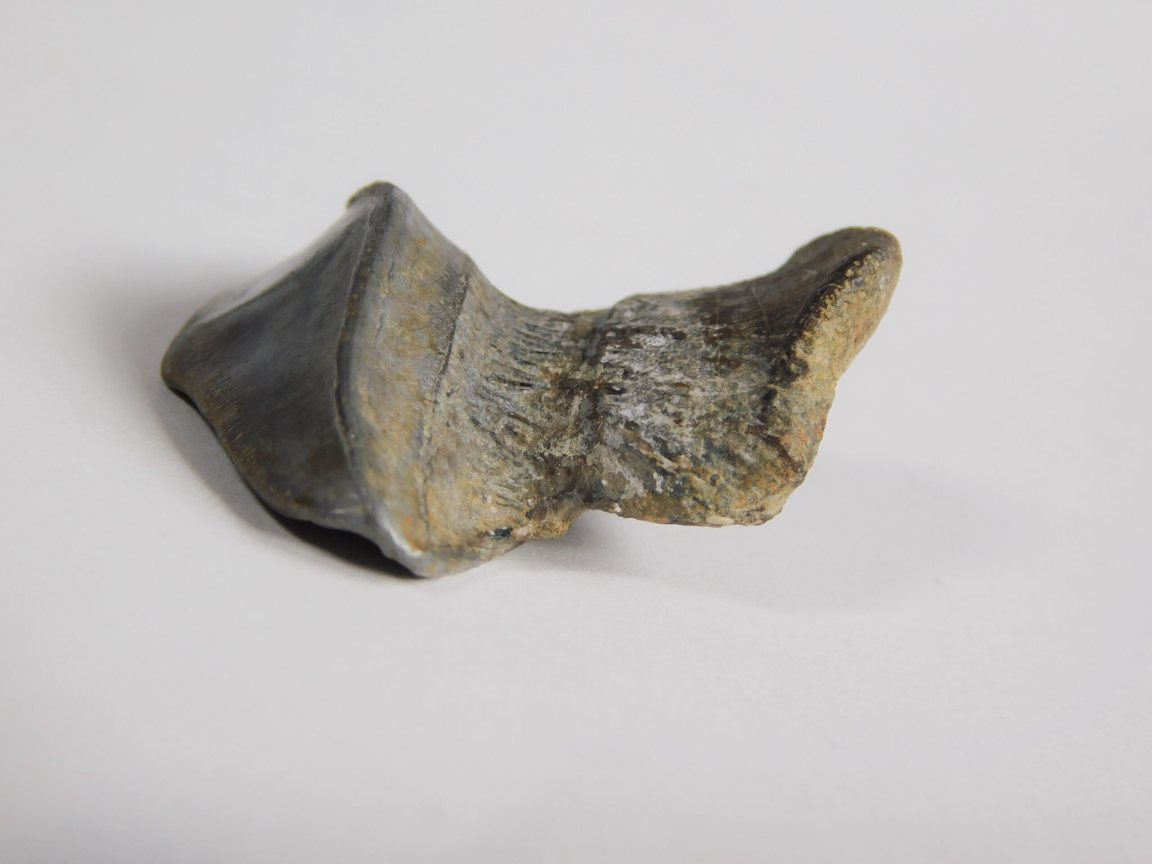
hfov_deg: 17.1
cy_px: 432
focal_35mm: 115
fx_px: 3827
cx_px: 576
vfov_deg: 12.9
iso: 125
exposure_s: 1/320
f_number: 4.8
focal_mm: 20.3
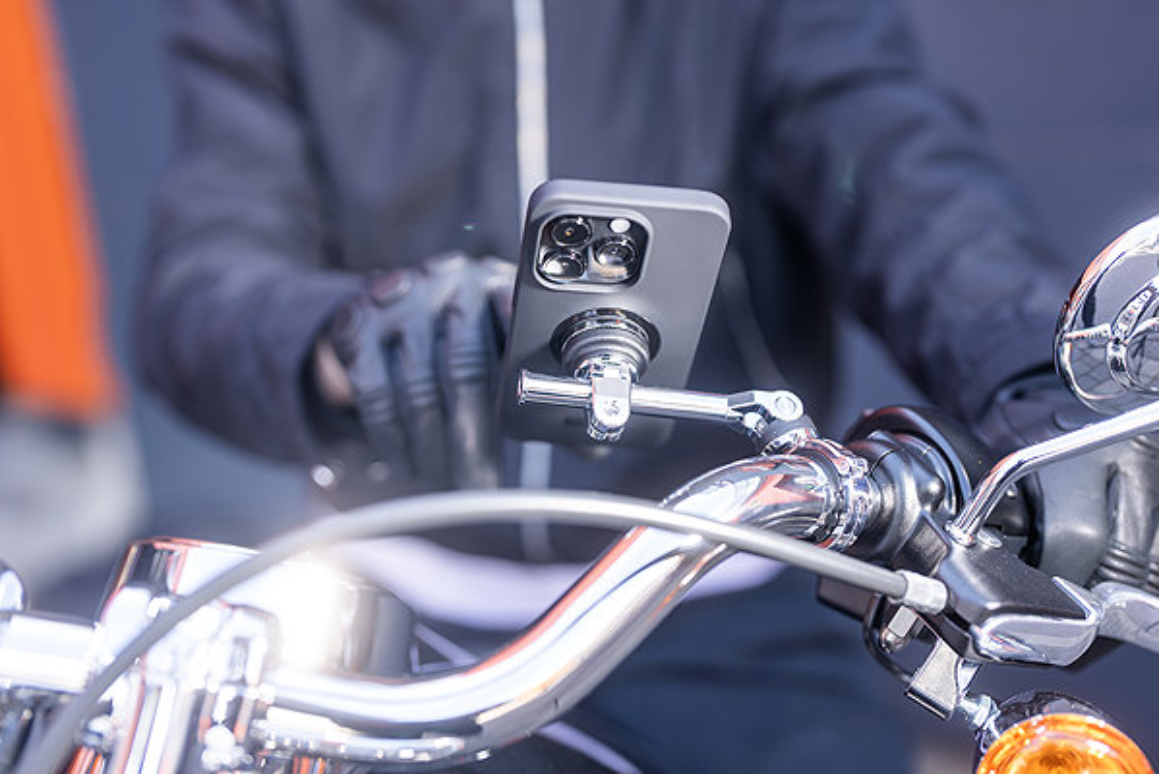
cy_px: 387
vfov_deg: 27.0
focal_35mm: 50
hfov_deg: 39.6
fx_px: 1610
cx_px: 580
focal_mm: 50
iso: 80
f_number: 2
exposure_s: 1/250
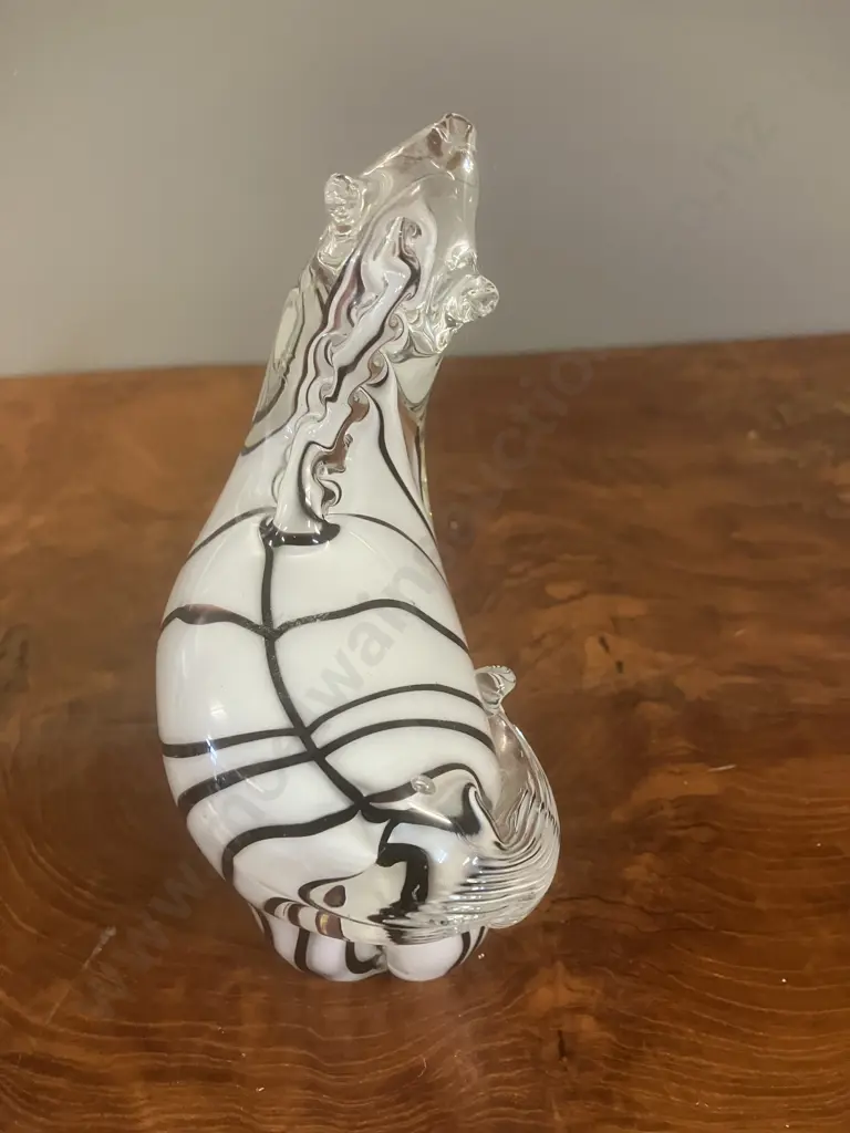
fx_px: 917
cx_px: 425
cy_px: 566
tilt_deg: -33.2
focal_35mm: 28
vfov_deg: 63.4
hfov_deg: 49.7
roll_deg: +4.6
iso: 250
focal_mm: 3.99
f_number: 1.8
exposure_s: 1/33
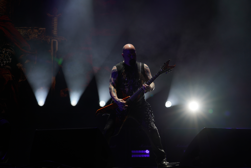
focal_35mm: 59
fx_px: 411
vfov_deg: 23.0
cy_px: 84
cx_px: 126
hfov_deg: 33.9
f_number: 8
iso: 100
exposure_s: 1/400
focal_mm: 59
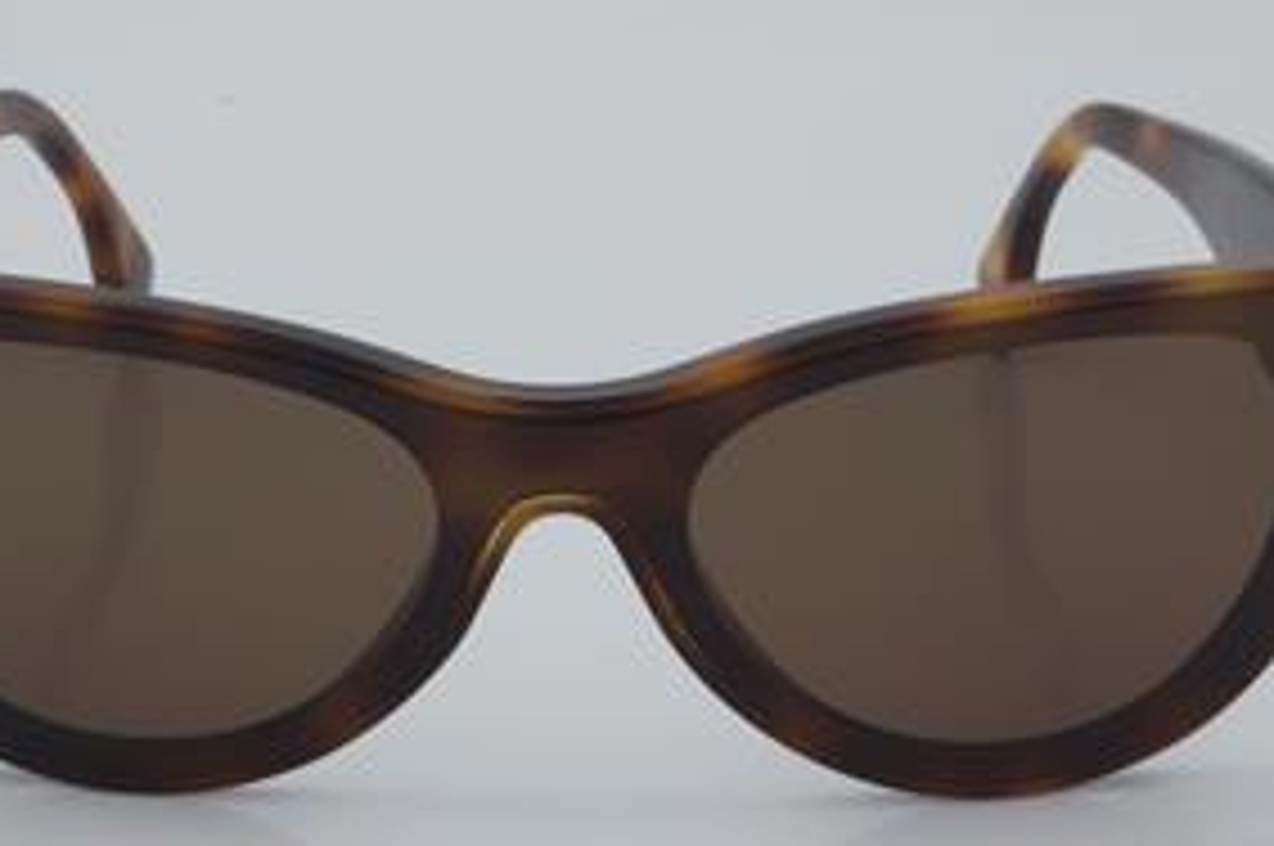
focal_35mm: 117
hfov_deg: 17.5
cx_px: 558
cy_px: 436
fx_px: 4125
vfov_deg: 11.7
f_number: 32
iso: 100
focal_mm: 55
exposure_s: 1/4
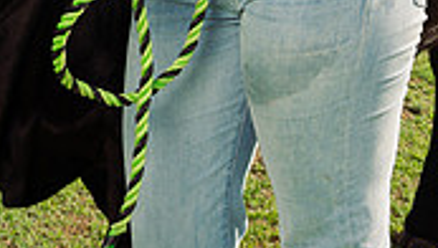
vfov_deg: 9.0
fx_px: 1454
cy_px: -286
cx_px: 68
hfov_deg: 17.0
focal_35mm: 125
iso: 160
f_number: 9
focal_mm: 31
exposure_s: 1/200
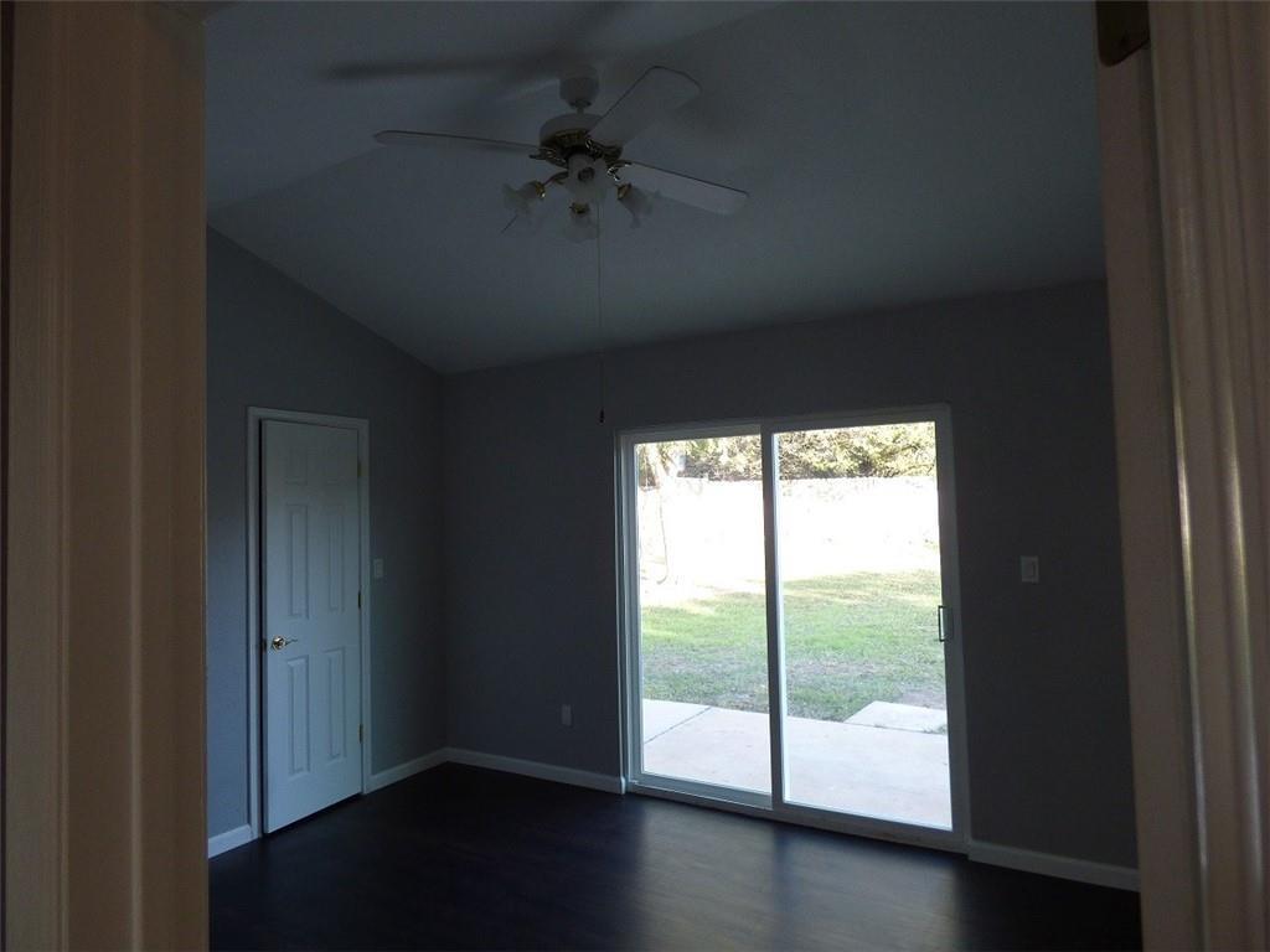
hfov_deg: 81.7
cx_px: 635
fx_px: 734
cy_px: 476
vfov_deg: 66.0
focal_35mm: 20
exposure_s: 1/60
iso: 160
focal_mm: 3.58
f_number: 2.8
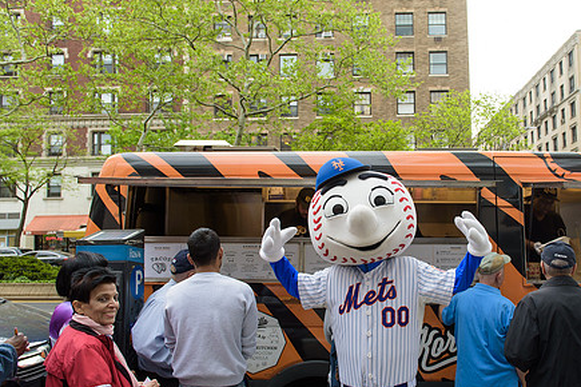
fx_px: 516
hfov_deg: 57.8
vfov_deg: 41.1
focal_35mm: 32
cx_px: 373
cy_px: 213
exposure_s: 1/250
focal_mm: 24
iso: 200
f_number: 4
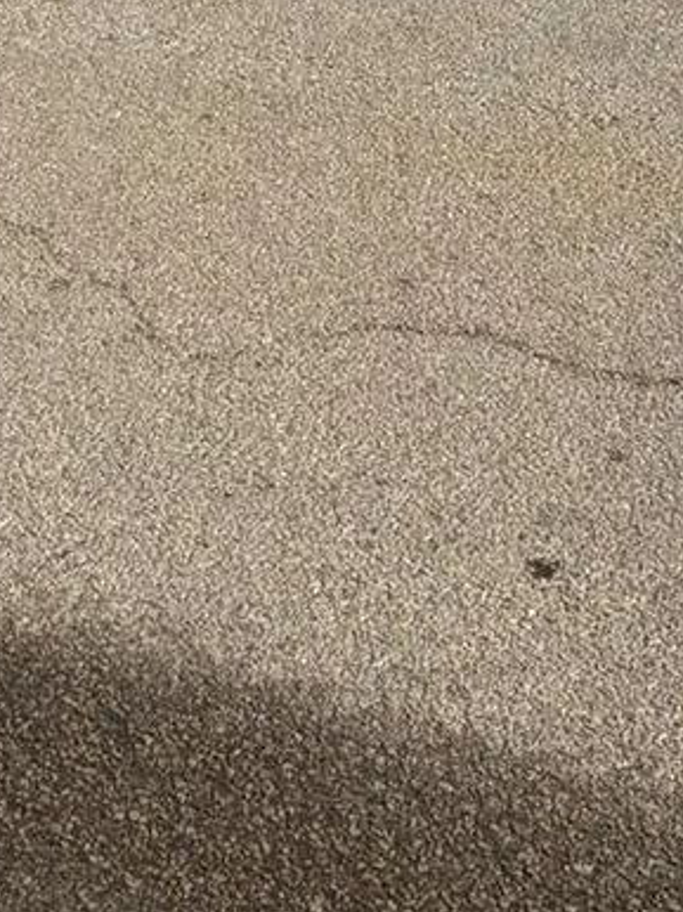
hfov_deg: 16.0
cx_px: 156
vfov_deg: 17.6
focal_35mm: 92
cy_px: -684
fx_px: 2423
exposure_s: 1/7813
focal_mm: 5.96
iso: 50
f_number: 1.6
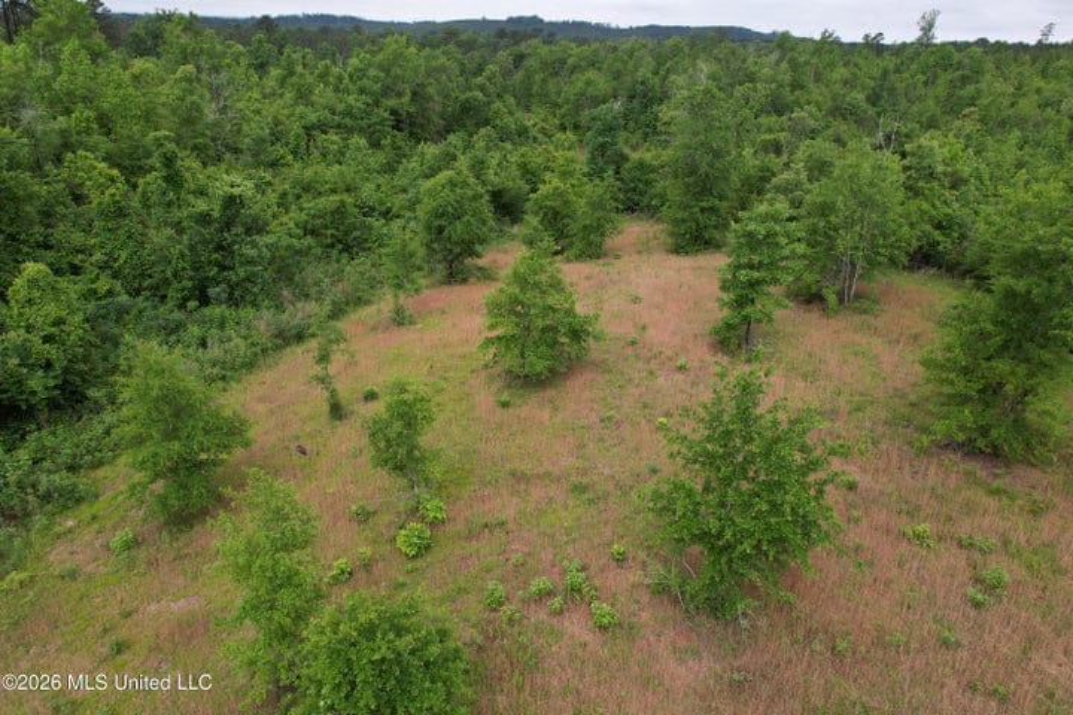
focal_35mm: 22
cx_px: 536
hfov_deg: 78.6
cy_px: 358
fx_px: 656
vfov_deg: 57.2
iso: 120
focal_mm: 8.4
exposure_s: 1/60
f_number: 2.8
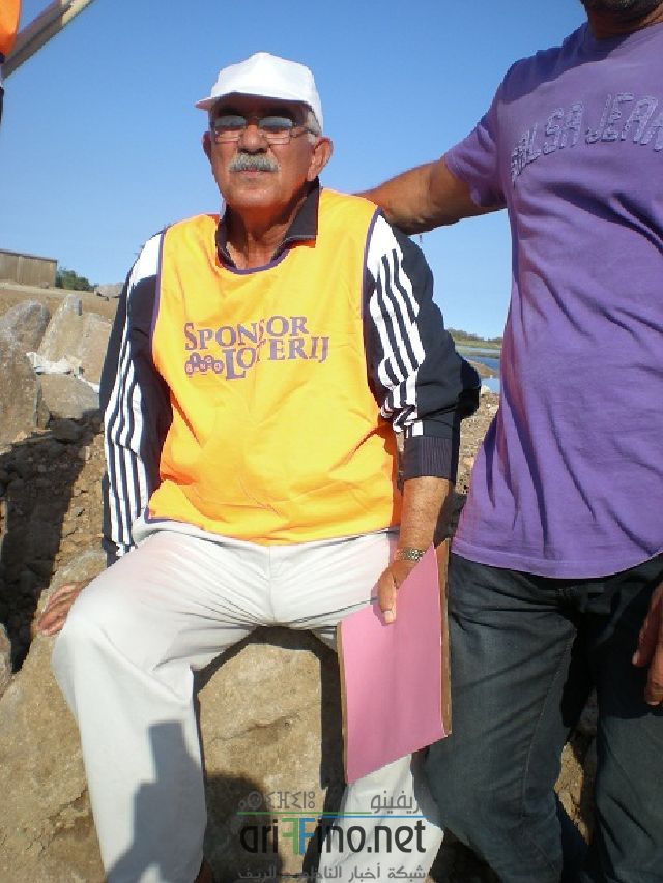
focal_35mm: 38
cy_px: 442
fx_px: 970
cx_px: 332
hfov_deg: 37.7
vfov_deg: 49.0
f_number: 4.6
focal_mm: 6.3
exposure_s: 1/430
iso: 50
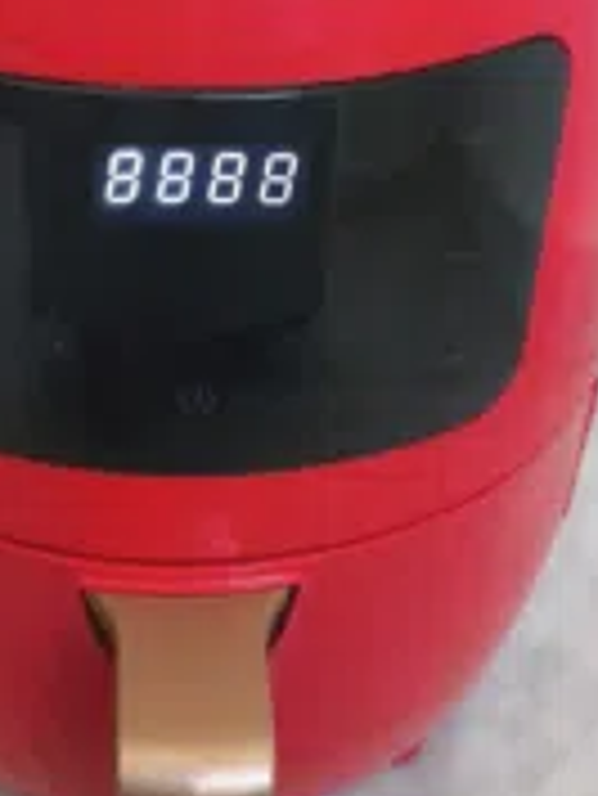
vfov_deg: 36.6
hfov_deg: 27.8
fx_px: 1196
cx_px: 166
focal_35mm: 52
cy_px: 486
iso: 400
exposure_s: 1/50
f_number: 1.7
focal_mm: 5.35
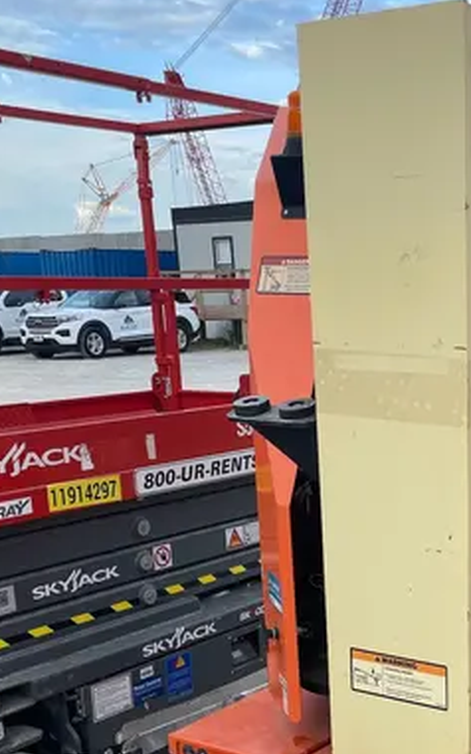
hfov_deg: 23.7
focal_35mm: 53
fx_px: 1089
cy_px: 626
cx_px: 435
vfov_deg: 36.6
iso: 32
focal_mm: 4.2
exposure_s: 1/651
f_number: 1.6
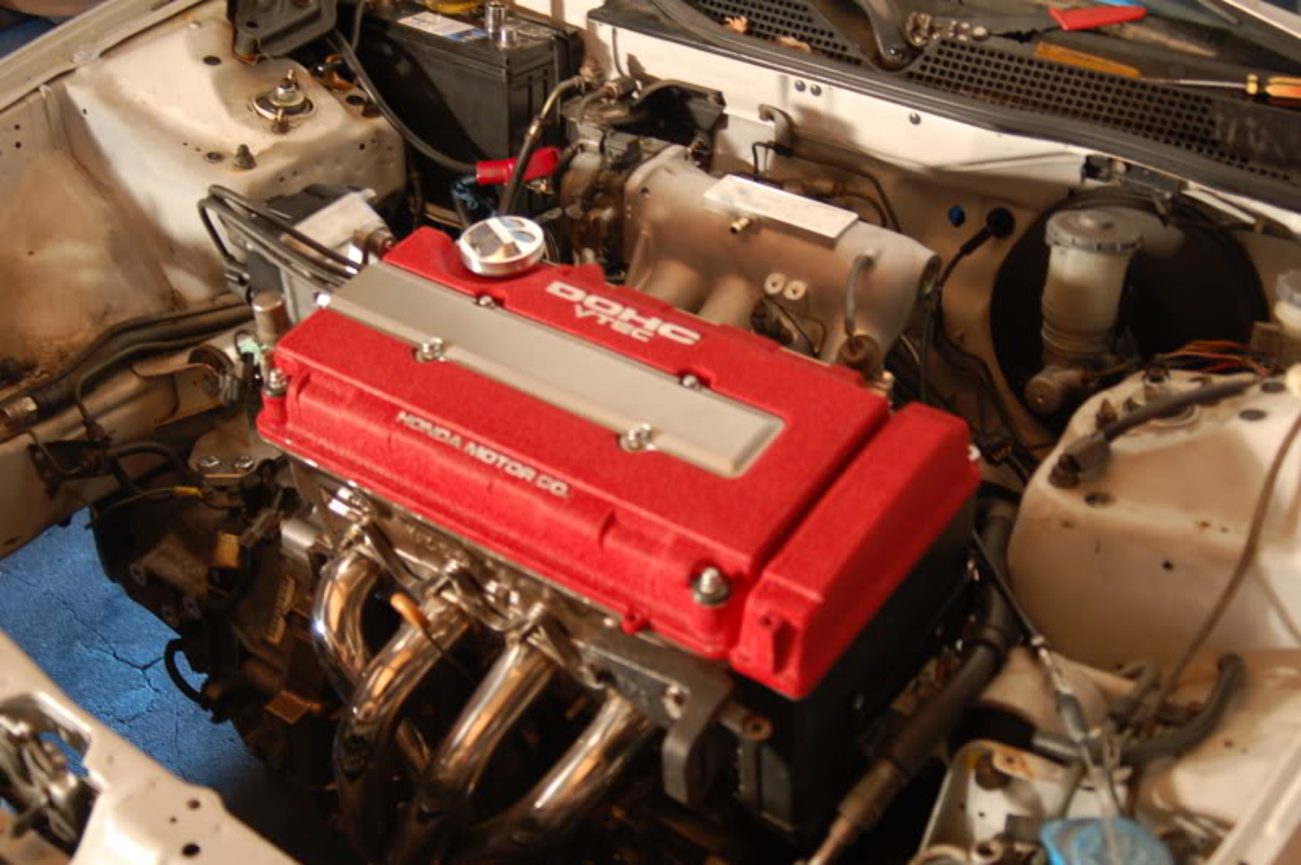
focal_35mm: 42
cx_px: 650
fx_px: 1516
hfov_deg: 46.4
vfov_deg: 31.8
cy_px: 432
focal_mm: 28
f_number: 3.3
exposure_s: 1/13
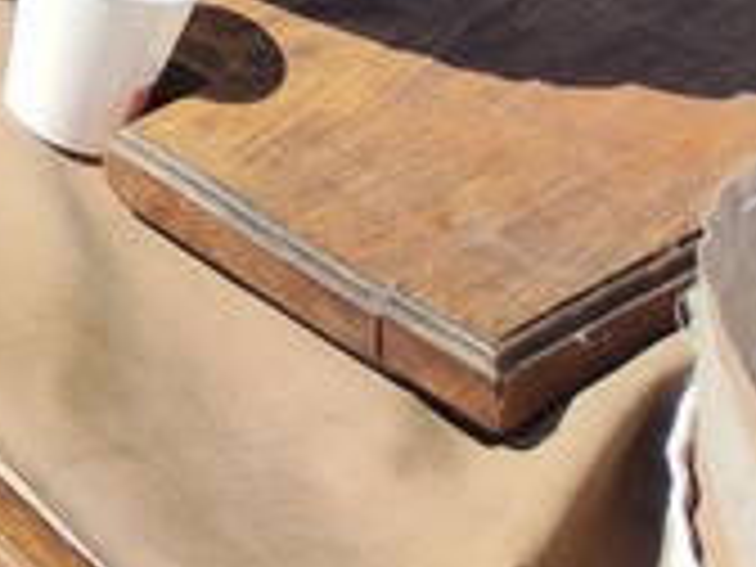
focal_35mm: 146
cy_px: -1084
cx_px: -1440
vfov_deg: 8.6
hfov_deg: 10.3
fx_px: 3189
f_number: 1.88
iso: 50
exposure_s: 1/2182
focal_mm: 5.59
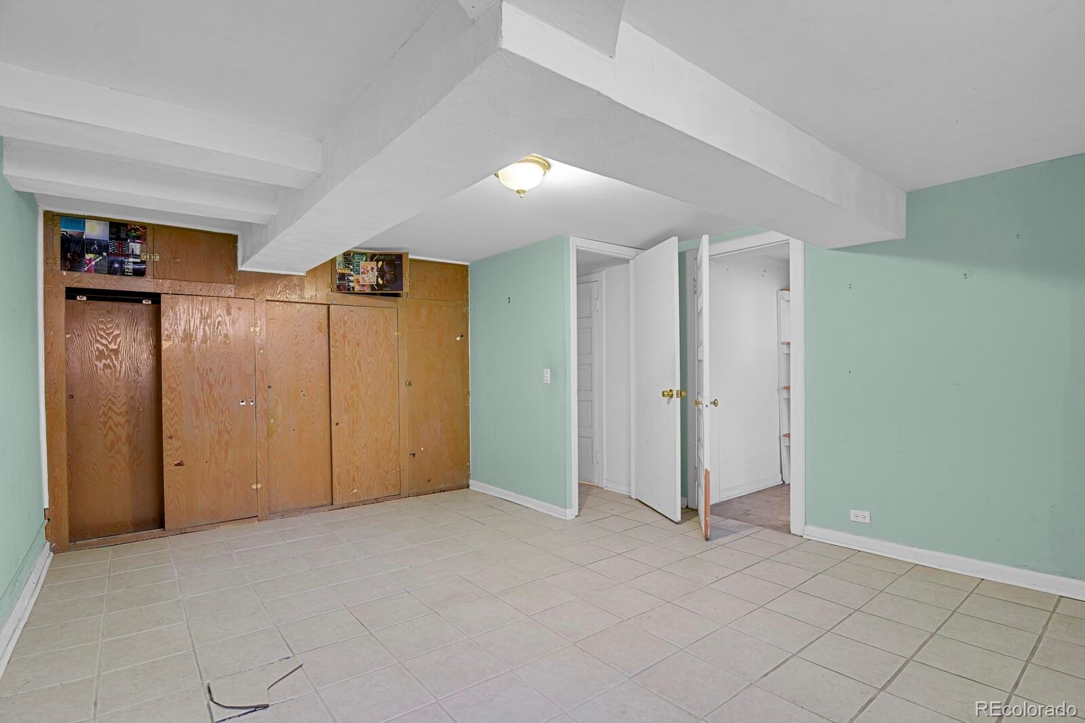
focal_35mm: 17
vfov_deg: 70.4
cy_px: 362
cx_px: 542
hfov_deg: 93.3
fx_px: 512
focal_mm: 17
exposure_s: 20
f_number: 8
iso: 250
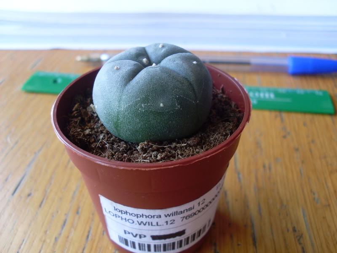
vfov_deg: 37.7
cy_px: 126
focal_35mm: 38
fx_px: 370
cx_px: 168
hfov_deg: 49.0
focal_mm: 6.3
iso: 100
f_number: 3
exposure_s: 1/60
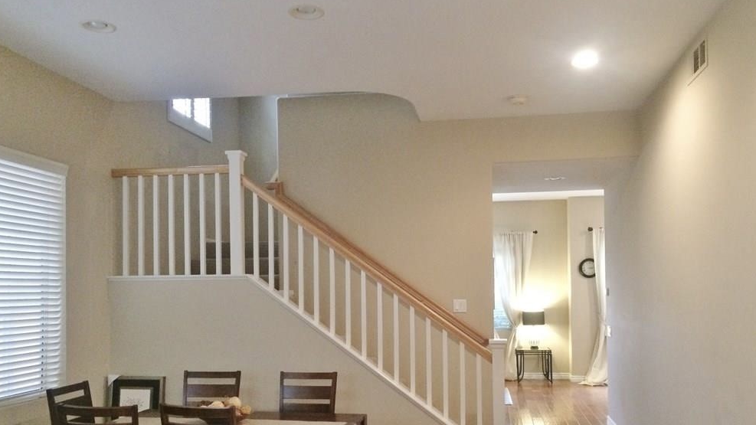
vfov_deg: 36.4
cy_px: 271
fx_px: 641
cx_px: 375
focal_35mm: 32
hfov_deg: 61.0
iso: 320
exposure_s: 1/30
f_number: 2.2
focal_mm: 4.15
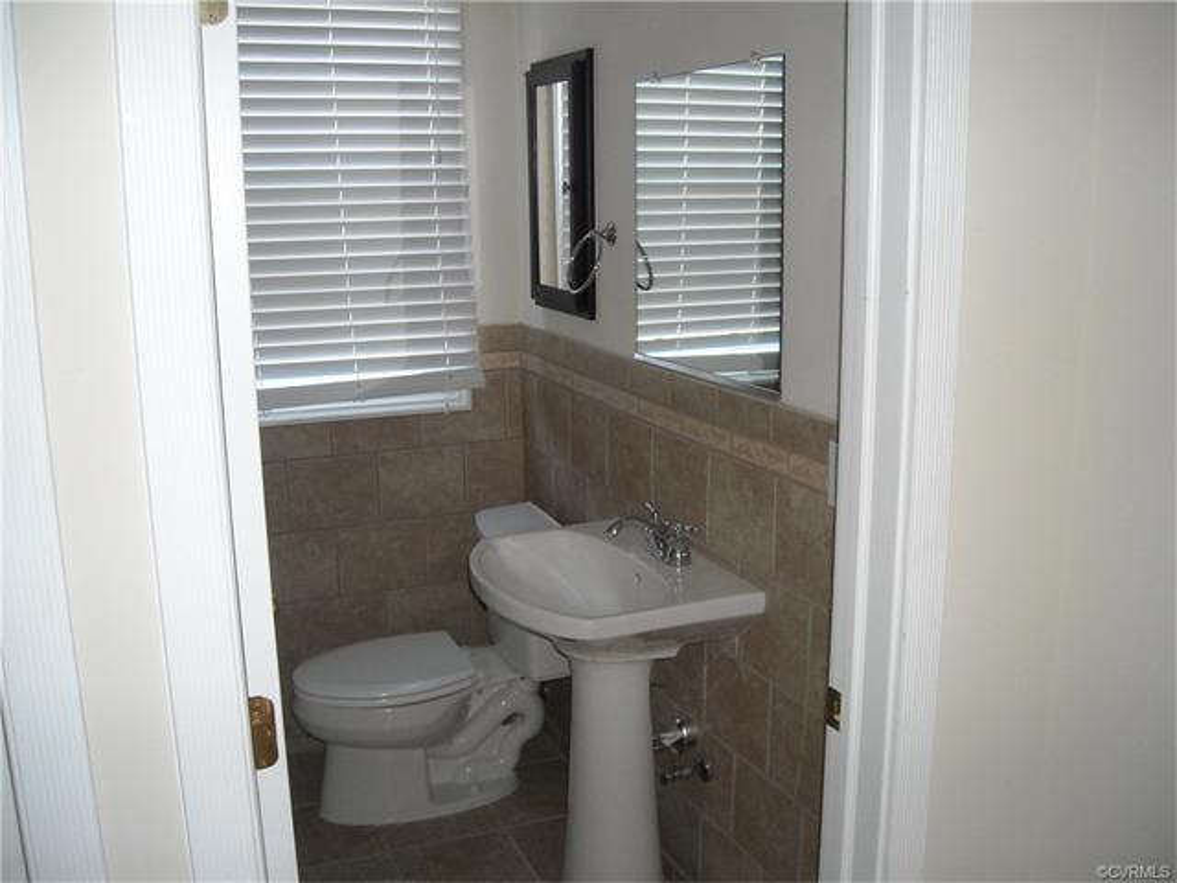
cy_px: 442
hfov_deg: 52.6
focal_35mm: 35
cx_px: 588
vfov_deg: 40.7
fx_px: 1190
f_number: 2.8
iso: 200
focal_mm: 5.7
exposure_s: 1/60
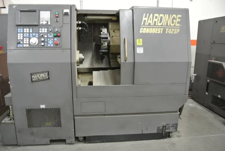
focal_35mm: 27
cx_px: 112
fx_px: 169
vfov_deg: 48.0
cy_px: 76
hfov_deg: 67.3
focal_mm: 10
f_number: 3.5
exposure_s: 1/15
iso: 800
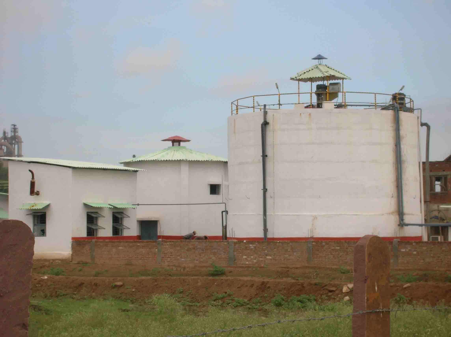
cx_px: 226
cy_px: 168
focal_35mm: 99
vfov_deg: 14.9
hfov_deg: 19.8
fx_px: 1289
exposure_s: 1/120
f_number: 8.1
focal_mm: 16.4
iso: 50
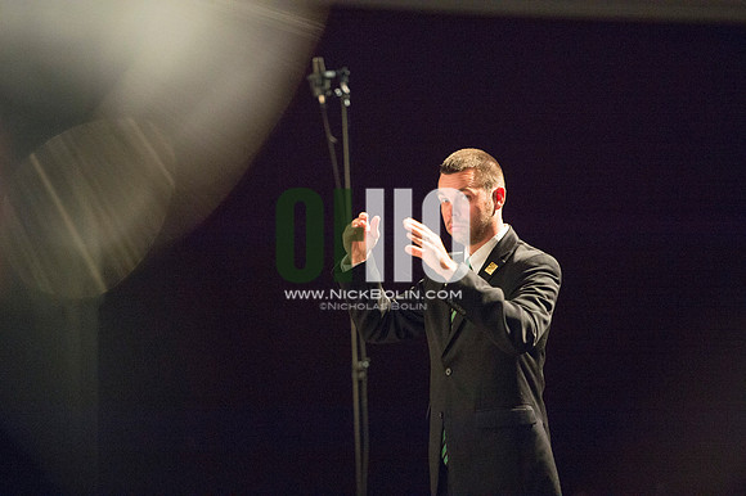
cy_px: 248
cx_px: 373
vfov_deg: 7.6
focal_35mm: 180
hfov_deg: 11.4
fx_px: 3728
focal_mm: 180
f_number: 2.8
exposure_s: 1/250
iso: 2500
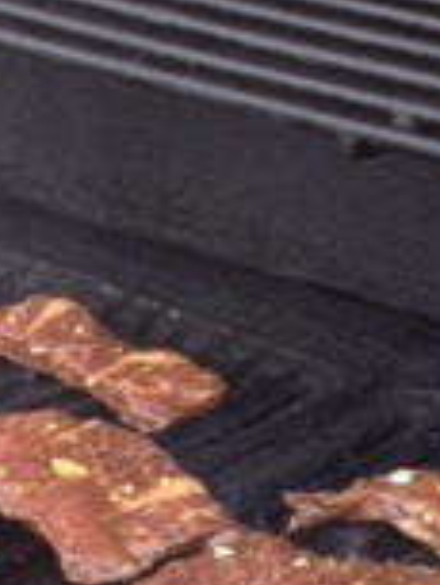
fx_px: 2471
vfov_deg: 13.1
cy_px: 761
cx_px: 0
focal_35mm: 146
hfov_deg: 10.1
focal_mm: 4.28
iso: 64
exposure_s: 1/161
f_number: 2.4
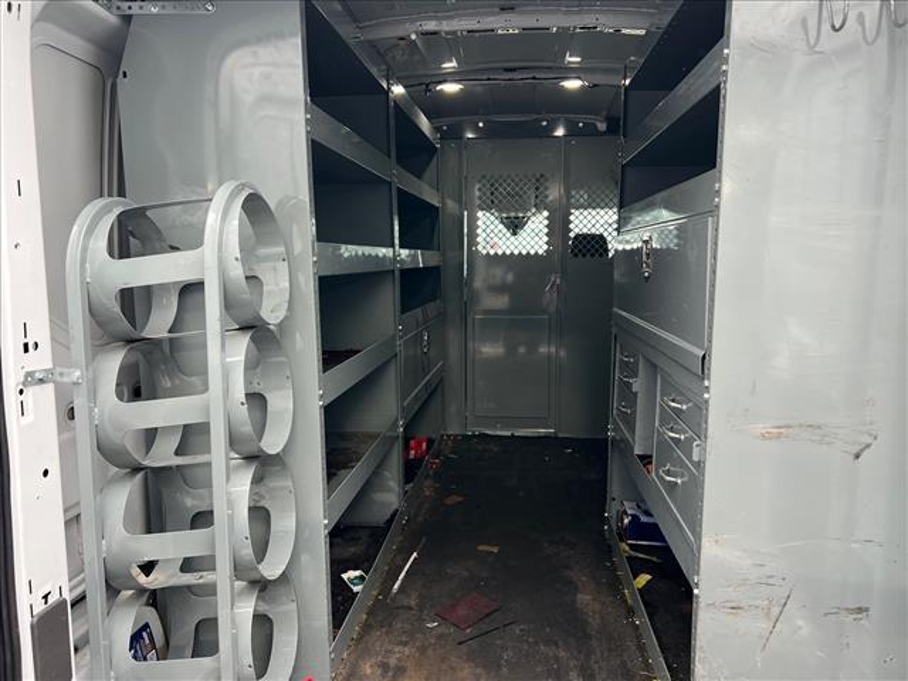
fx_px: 682
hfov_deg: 67.3
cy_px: 340
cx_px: 454
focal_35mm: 26
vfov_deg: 53.1
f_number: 1.5
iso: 64
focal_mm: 5.7
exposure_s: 1/121
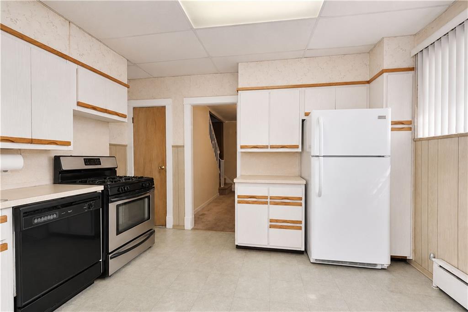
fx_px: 195
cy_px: 156
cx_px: 234
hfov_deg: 100.4
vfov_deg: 77.3
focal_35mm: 15
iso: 1600
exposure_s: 1/60
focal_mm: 10
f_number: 9
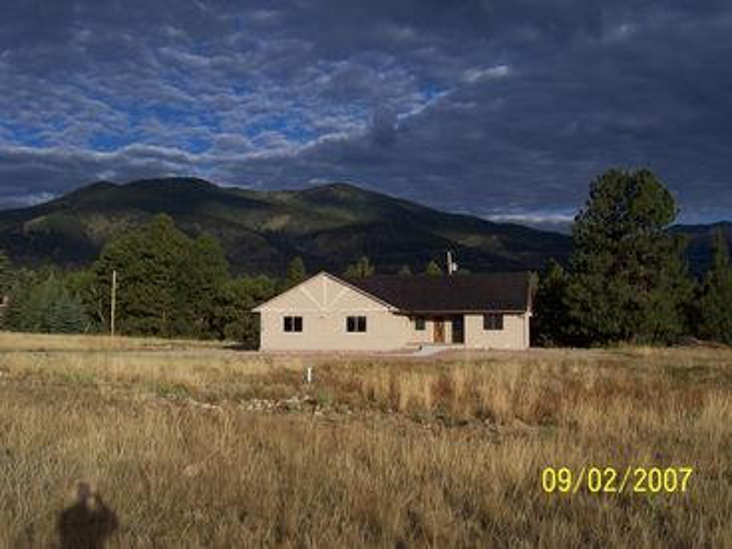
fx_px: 782
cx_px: 366
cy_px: 274
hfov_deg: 50.1
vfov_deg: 38.7
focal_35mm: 37
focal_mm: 5.6
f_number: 5.6
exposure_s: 1/750
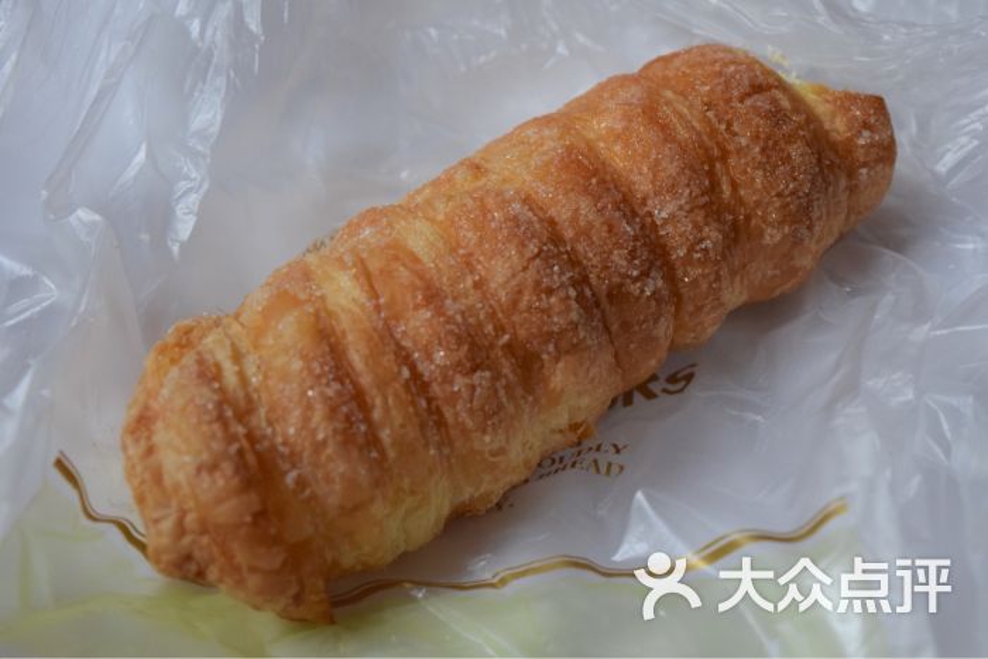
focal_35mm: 72
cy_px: 330
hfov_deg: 28.1
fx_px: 1976
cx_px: 494
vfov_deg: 18.9
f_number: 5.3
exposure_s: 1/60
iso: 2000
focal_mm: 48
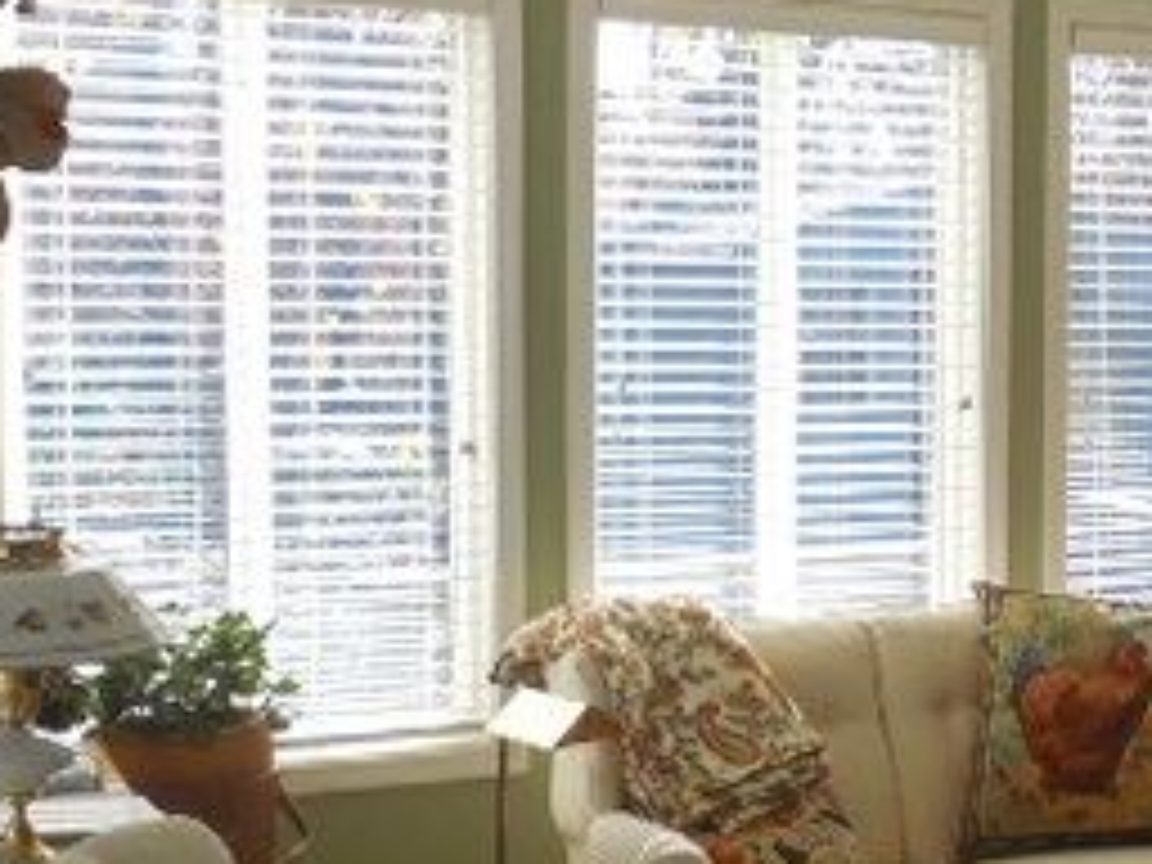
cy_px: 405
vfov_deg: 22.6
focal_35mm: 65
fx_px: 2163
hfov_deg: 28.2
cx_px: 1120
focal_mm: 4.6
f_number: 3.5
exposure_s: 1/200
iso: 125
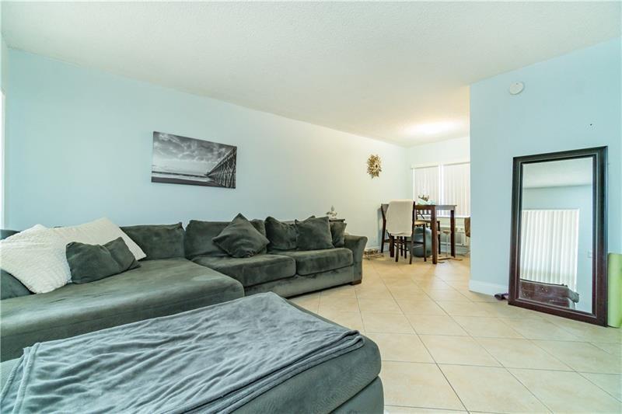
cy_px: 207
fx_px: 259
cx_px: 311
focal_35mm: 15
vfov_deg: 77.3
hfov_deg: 100.4
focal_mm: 10
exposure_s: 1/4
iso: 200
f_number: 6.3
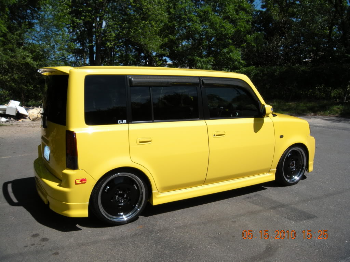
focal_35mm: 35
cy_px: 131
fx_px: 354
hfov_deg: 52.6
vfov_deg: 40.7
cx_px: 175
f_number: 6.4
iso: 89
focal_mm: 5.9
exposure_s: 1/424
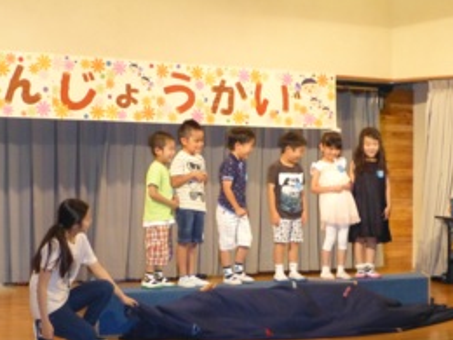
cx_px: 220
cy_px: 192
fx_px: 864
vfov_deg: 22.2
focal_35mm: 66
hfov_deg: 29.4
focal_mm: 8.5
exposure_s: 1/60
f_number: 4.2
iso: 1000
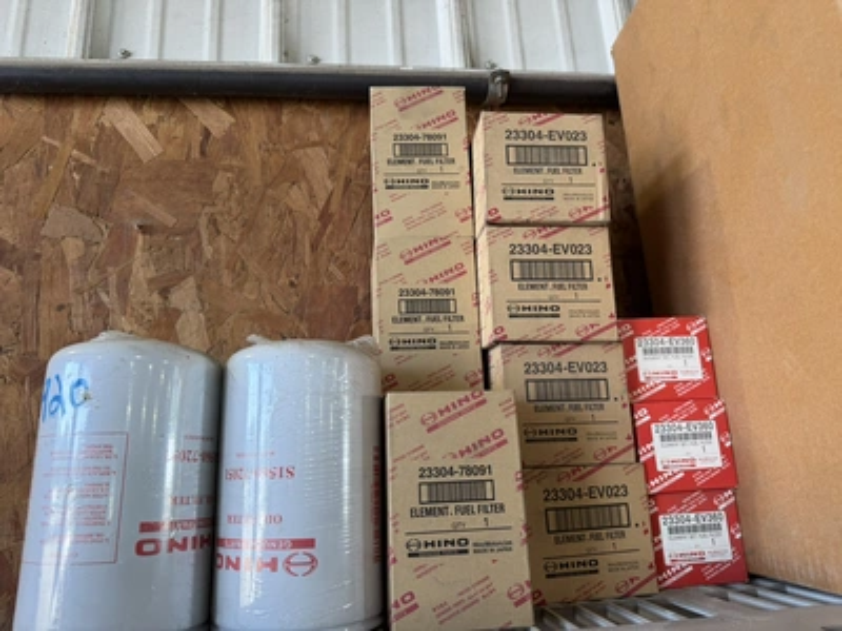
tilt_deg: +15.2
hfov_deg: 71.6
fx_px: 584
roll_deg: +3.3
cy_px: 316
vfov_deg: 56.8
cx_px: 421
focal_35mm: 24
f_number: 1.78
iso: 100
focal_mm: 6.76
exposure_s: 1/120
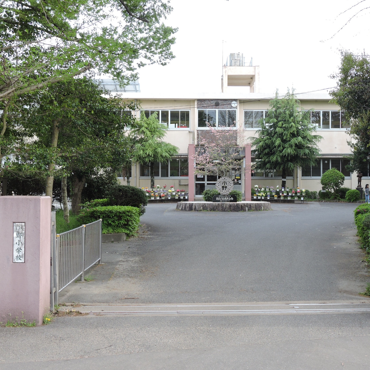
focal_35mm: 48
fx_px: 580
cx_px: 216
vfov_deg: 35.4
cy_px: 182
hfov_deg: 35.3
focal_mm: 7.2
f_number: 3.8
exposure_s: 1/80
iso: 100
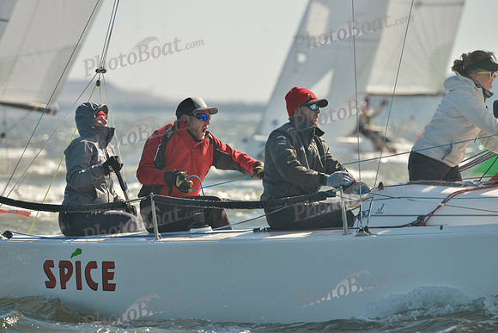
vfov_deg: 3.4
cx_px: 249
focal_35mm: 400
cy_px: 166
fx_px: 5534
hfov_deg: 5.2
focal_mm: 400
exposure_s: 1/640
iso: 200
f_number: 7.1
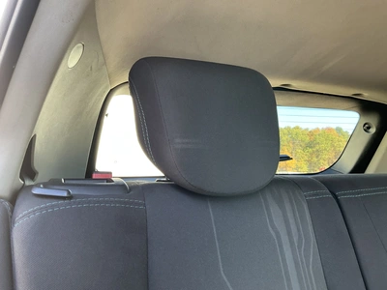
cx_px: 194
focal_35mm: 28
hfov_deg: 63.4
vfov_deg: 49.7
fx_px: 313
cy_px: 145
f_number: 1.8
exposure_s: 1/75
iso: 64
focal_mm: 3
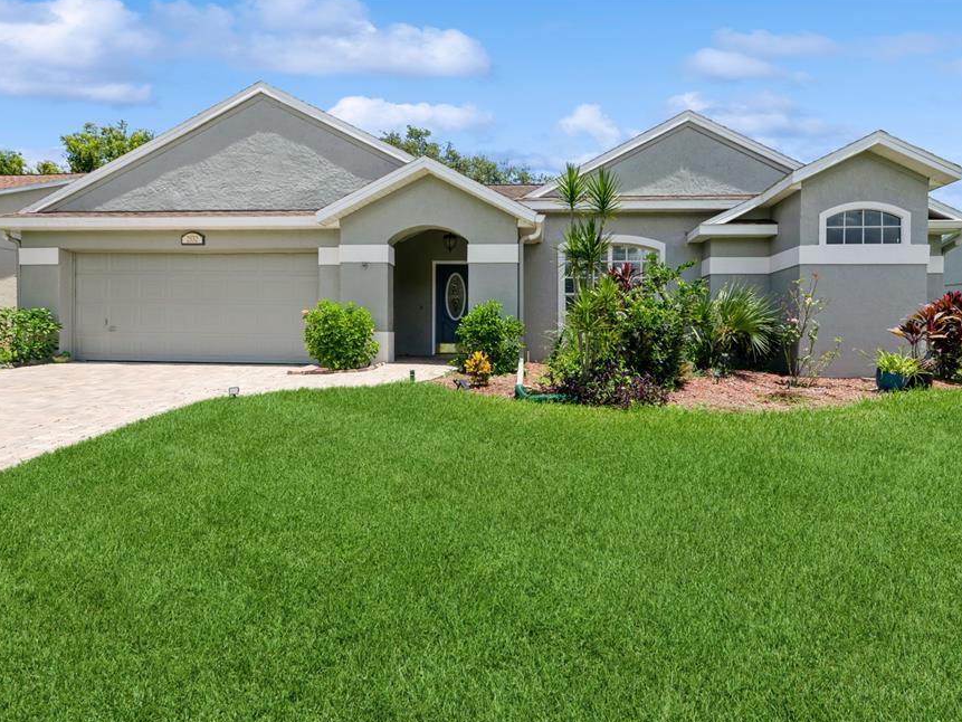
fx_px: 445
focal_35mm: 16
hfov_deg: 94.3
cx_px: 514
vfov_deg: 78.1
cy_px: 374
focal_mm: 14
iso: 100
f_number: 10
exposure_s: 1/320
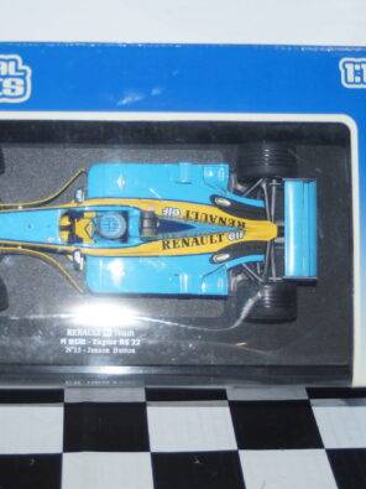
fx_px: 1082
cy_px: 246
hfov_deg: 19.2
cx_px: 134
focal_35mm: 77
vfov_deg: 25.4
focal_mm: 35
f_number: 4
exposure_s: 1/60
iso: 250
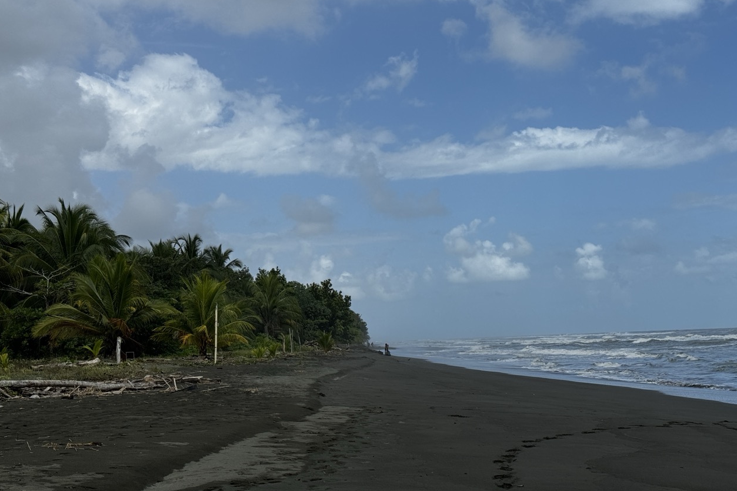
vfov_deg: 26.5
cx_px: 362
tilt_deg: +4.7
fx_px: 1044
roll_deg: +2.5
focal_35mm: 51
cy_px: 252
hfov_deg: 38.9
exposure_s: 1/6410
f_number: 1.78
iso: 64
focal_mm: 6.86
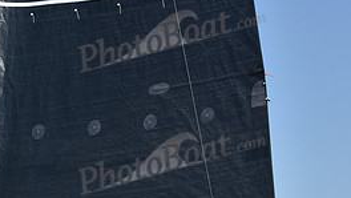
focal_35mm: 161
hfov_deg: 13.2
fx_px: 1500
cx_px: 11
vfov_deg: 7.5
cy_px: 248
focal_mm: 70
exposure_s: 1/1250
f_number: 7.1
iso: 250
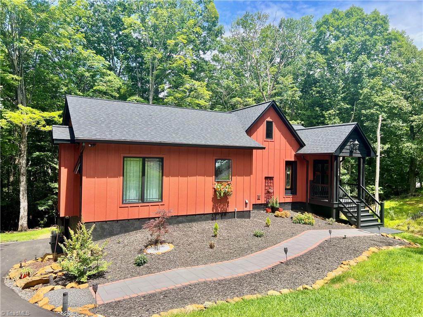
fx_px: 318
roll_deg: -0.7
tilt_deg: -0.7
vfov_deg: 53.1
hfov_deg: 67.3
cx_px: 212
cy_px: 158
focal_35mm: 26
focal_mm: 5.7
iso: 50
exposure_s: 1/1488
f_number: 1.5
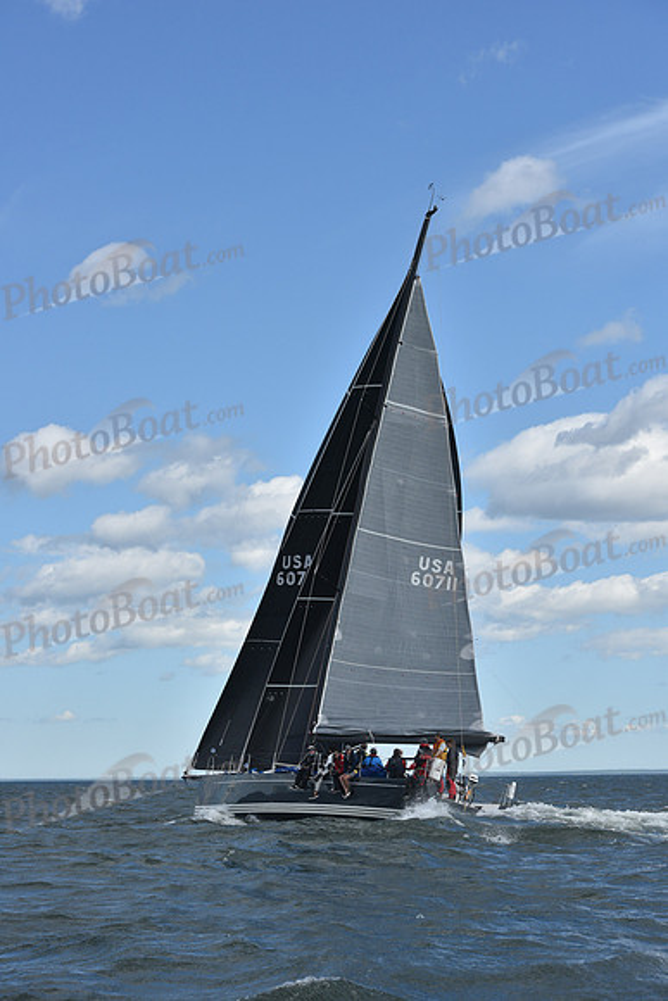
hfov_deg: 19.5
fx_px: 1947
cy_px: 500
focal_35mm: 70
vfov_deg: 28.8
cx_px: 334
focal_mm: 70
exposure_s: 1/1000
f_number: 8
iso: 320
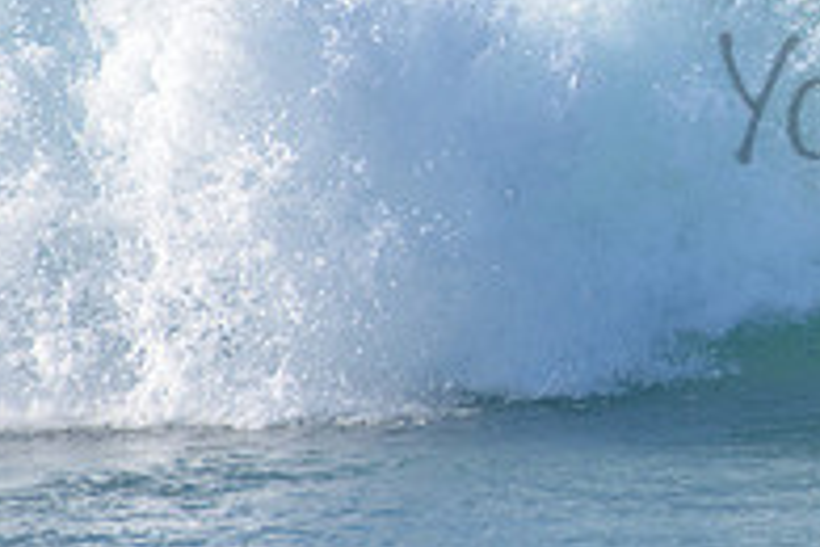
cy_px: 61
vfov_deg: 0.9
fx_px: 33868
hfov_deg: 1.4
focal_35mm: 1487
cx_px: 1152
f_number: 5.6
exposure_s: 1/2000
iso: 320
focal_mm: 500
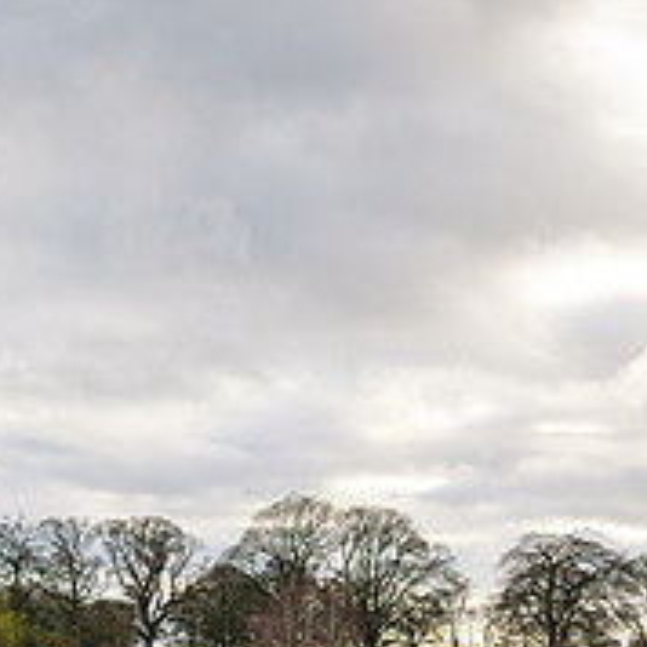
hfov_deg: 22.7
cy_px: 624
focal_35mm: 76
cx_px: 385
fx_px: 1607
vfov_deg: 22.0
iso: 160
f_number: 4.5
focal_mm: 16
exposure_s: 1/250
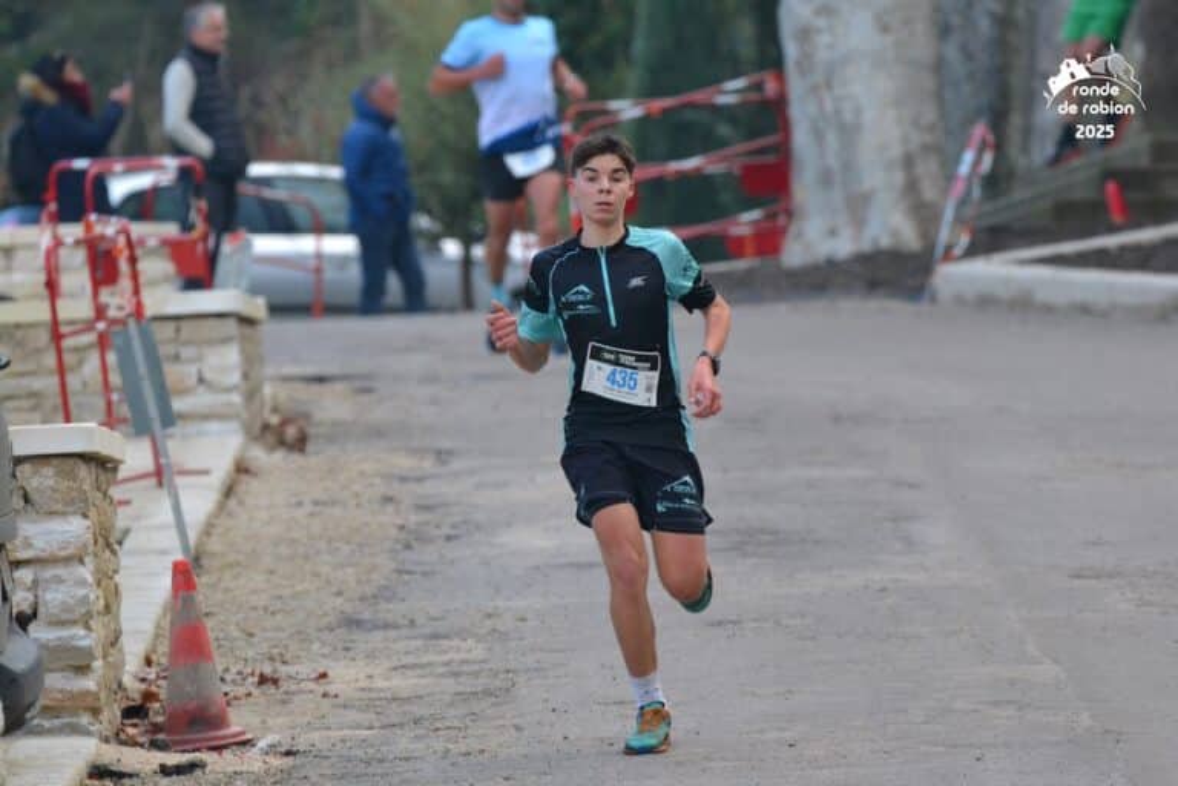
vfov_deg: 2.7
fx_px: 16687
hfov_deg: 4.0
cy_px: 393
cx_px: 589
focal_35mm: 510
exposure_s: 1/500
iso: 1250
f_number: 6
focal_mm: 340
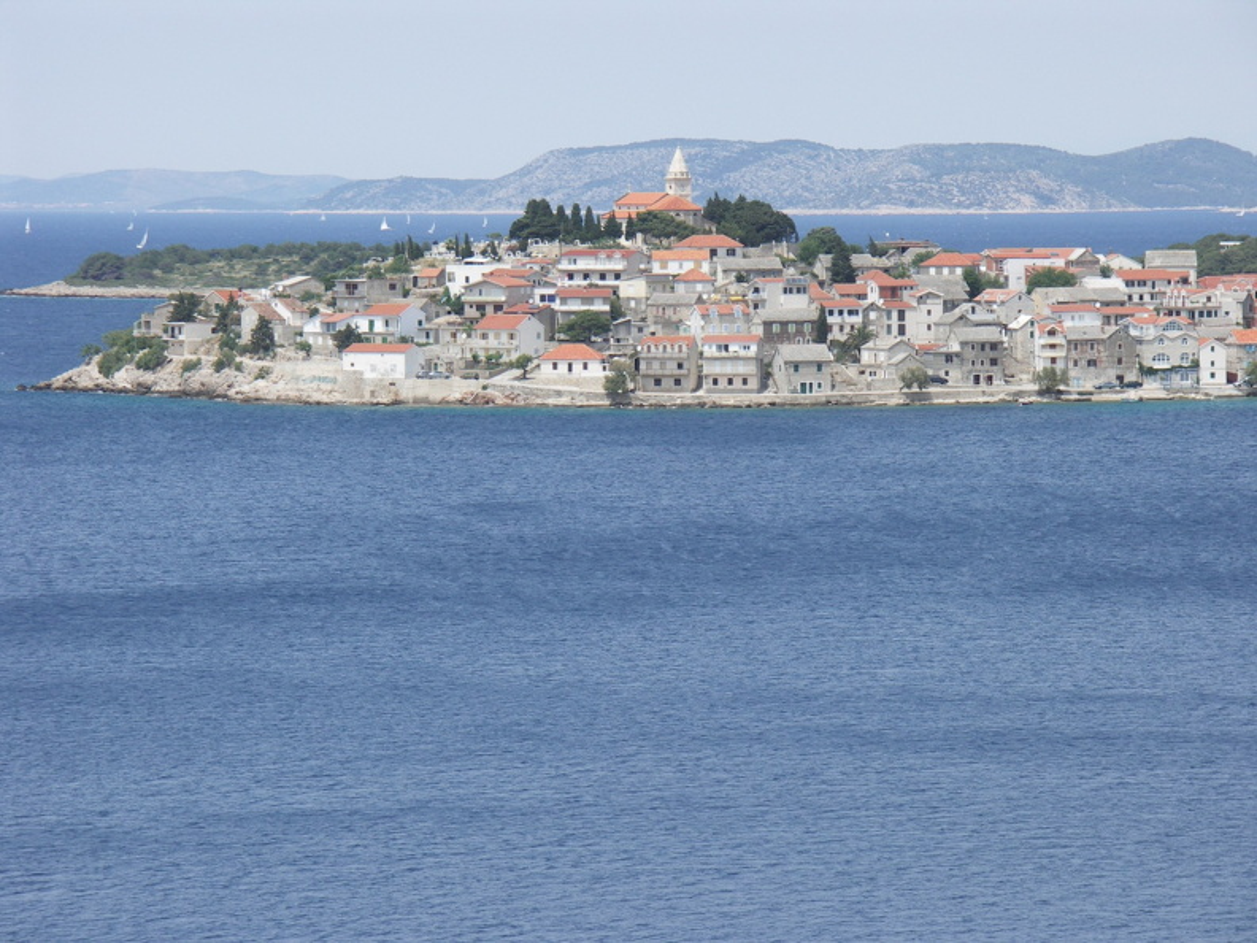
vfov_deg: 8.8
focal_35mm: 169
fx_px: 6137
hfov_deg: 11.7
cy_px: 472
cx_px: 628
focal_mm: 43.7
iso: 50
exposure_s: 1/320
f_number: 5
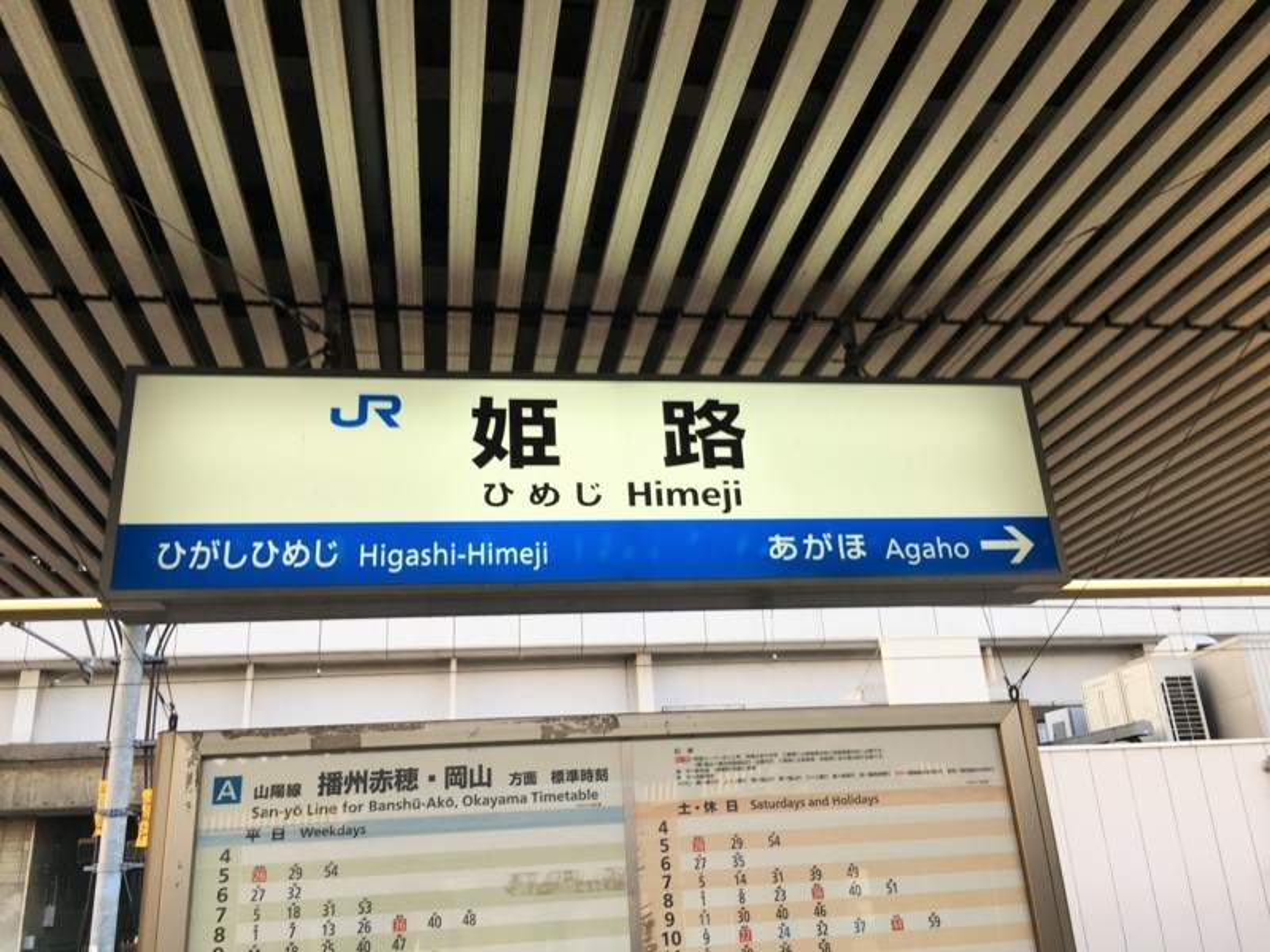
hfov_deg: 61.7
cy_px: 476
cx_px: 635
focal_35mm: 29
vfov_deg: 48.2
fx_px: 1064
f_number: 2.2
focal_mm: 4.15
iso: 32
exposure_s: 1/120
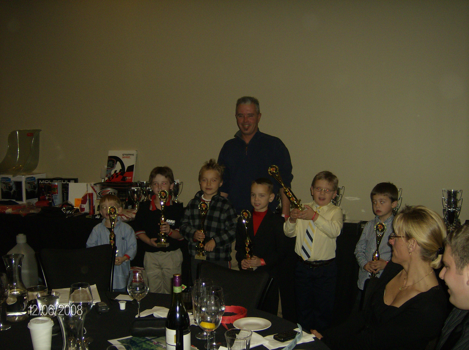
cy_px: 175
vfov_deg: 37.6
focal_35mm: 38
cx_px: 234
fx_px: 514
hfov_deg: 49.1
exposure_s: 1/66.6
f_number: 2.9
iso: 200
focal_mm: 6.4
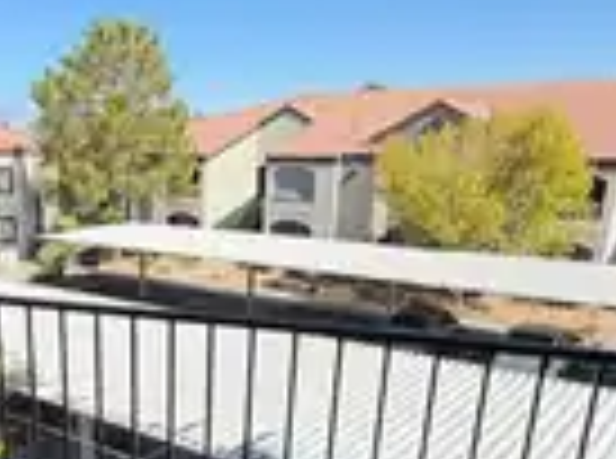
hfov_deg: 44.0
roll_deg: +0.8
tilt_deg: -20.0
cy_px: 396
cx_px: 135
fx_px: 728
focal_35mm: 41
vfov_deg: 33.5
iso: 32
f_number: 2.2
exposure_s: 1/770
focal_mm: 2.22
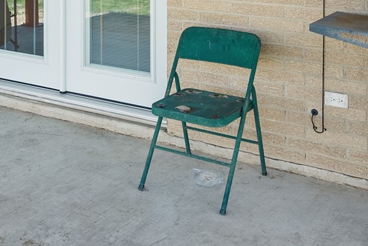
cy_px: -56
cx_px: 129
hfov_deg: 34.2
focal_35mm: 58
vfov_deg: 21.6
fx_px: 593
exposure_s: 1/5
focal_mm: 16
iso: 100
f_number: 7.1
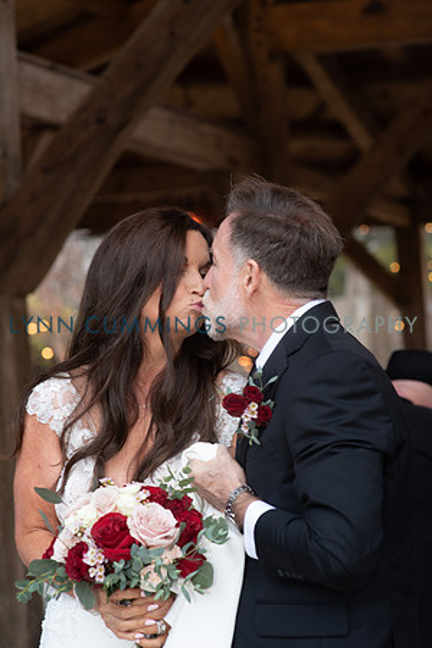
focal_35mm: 85
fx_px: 1530
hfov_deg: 16.1
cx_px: 216
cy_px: 324
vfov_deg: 23.9
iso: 640
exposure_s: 1/125
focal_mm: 85
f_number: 3.2
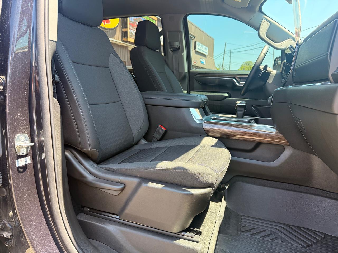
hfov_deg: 71.6
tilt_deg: -8.4
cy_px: 126
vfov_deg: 56.8
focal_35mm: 24
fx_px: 234
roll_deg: +0.1
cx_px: 169
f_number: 1.78
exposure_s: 1/246
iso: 100
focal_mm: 6.76
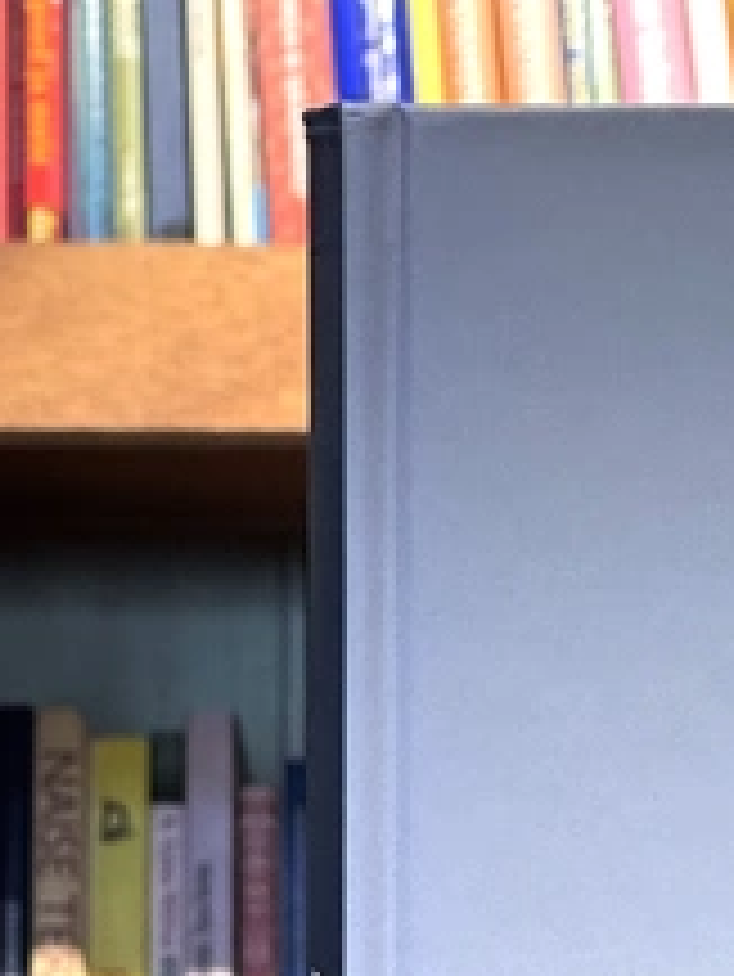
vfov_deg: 8.1
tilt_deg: -1.2
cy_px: 1095
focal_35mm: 242
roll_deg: -0.4
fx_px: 6835
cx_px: 1033
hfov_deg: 6.1
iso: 250
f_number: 2.8
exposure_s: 1/68
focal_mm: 9
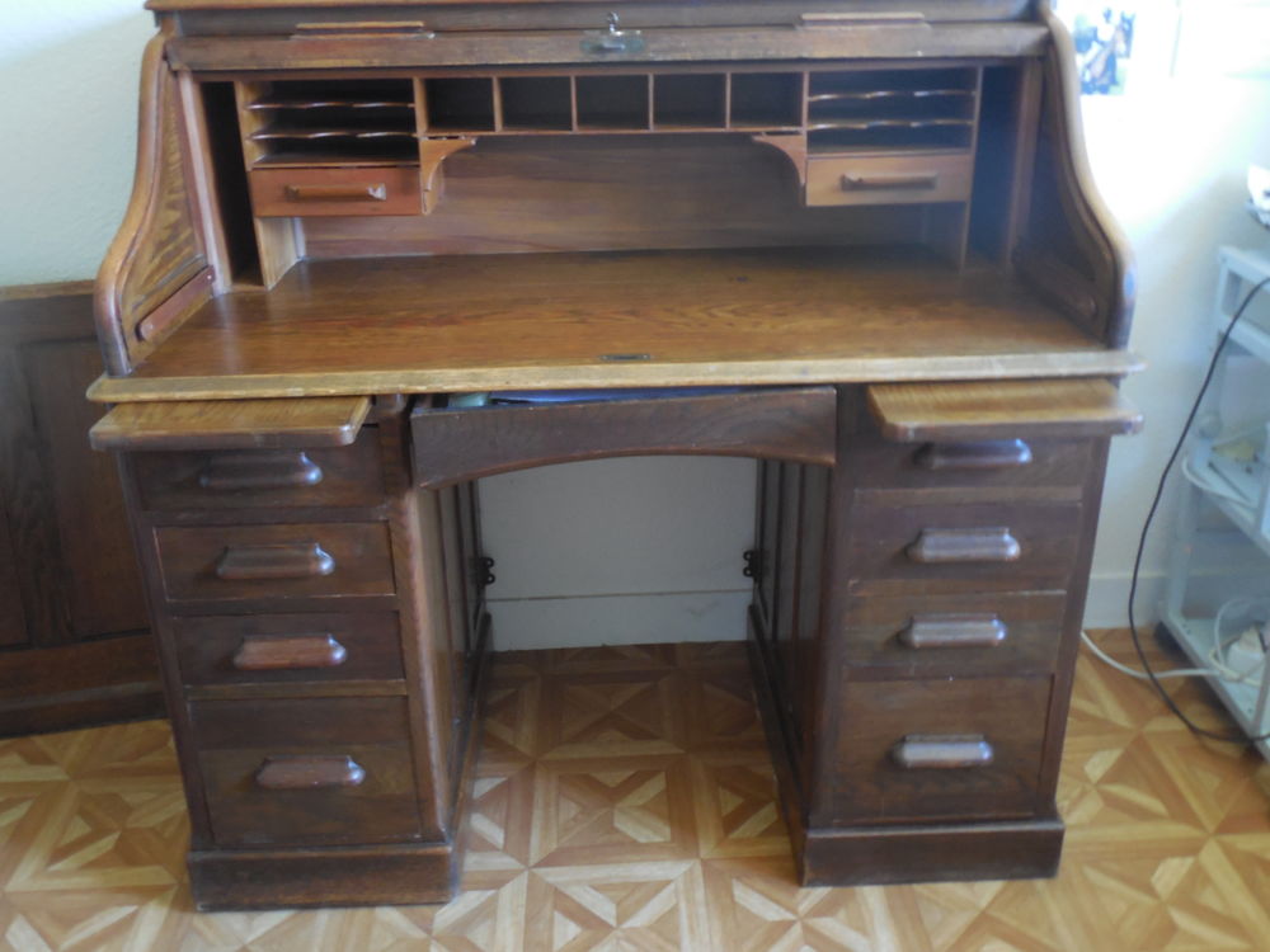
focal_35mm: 31
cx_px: 635
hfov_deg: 58.4
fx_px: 1137
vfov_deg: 45.4
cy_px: 476
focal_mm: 5.6
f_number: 3.6
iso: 400
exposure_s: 1/5
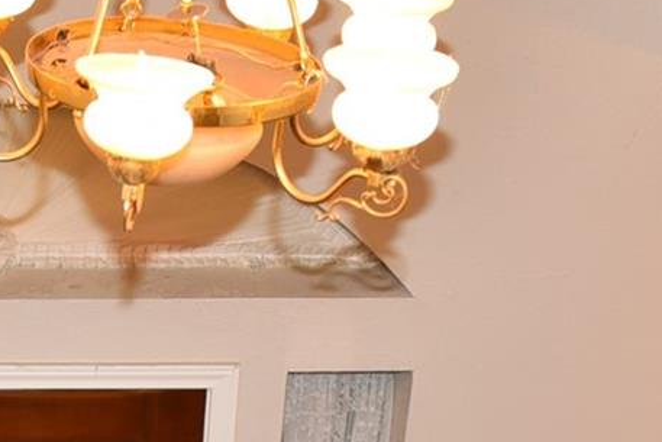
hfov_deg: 15.6
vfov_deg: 10.1
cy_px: 713
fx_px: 2391
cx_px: 112
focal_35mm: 130
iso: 800
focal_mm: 29
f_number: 4.5
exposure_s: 1/80
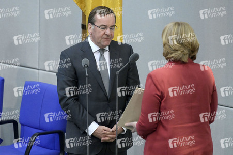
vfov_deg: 3.3
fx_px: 2716
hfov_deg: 4.9
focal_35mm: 420
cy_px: 78
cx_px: 116
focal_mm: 420
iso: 10000
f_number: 5.6
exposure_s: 1/320
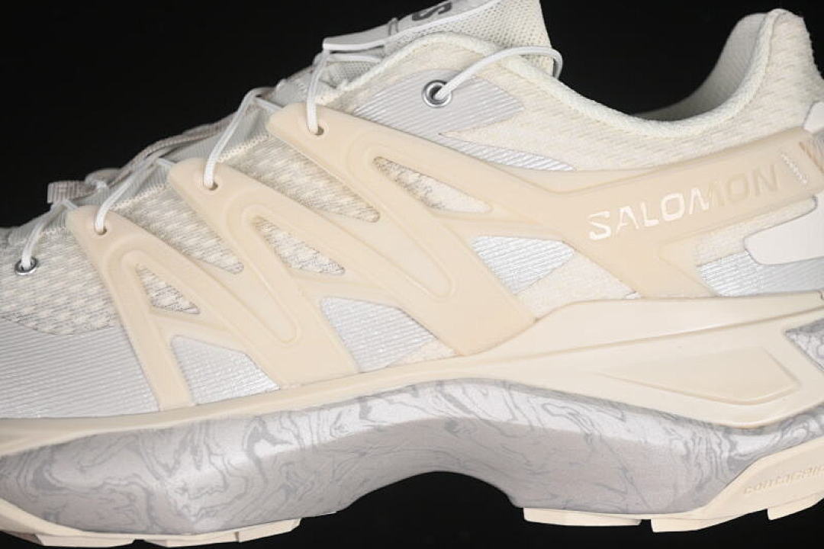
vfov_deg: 18.2
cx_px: 412
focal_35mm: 75
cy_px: 274
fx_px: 1717
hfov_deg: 27.0
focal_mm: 50
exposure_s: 1/80
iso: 160
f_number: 7.1
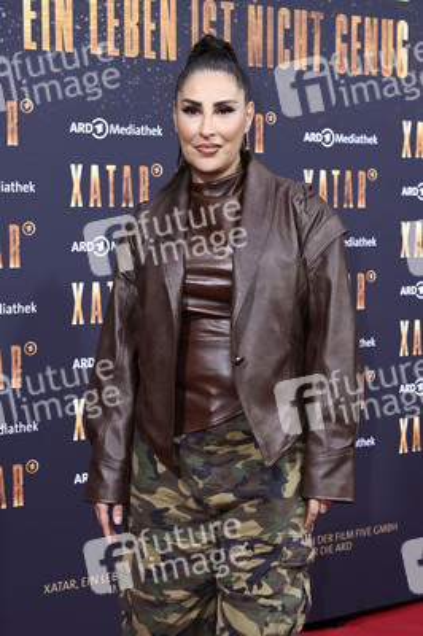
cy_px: 318
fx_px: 1236
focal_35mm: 70
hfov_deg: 19.4
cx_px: 212
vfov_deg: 28.9
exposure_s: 1/250
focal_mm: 70
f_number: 5.6
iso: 800
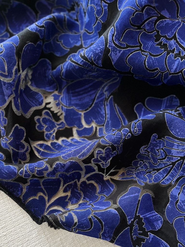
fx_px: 185
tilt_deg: -74.8
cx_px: 92
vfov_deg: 67.3
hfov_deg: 53.1
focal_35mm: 26
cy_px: 124
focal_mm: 5.1
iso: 125
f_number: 1.6
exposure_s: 1/121
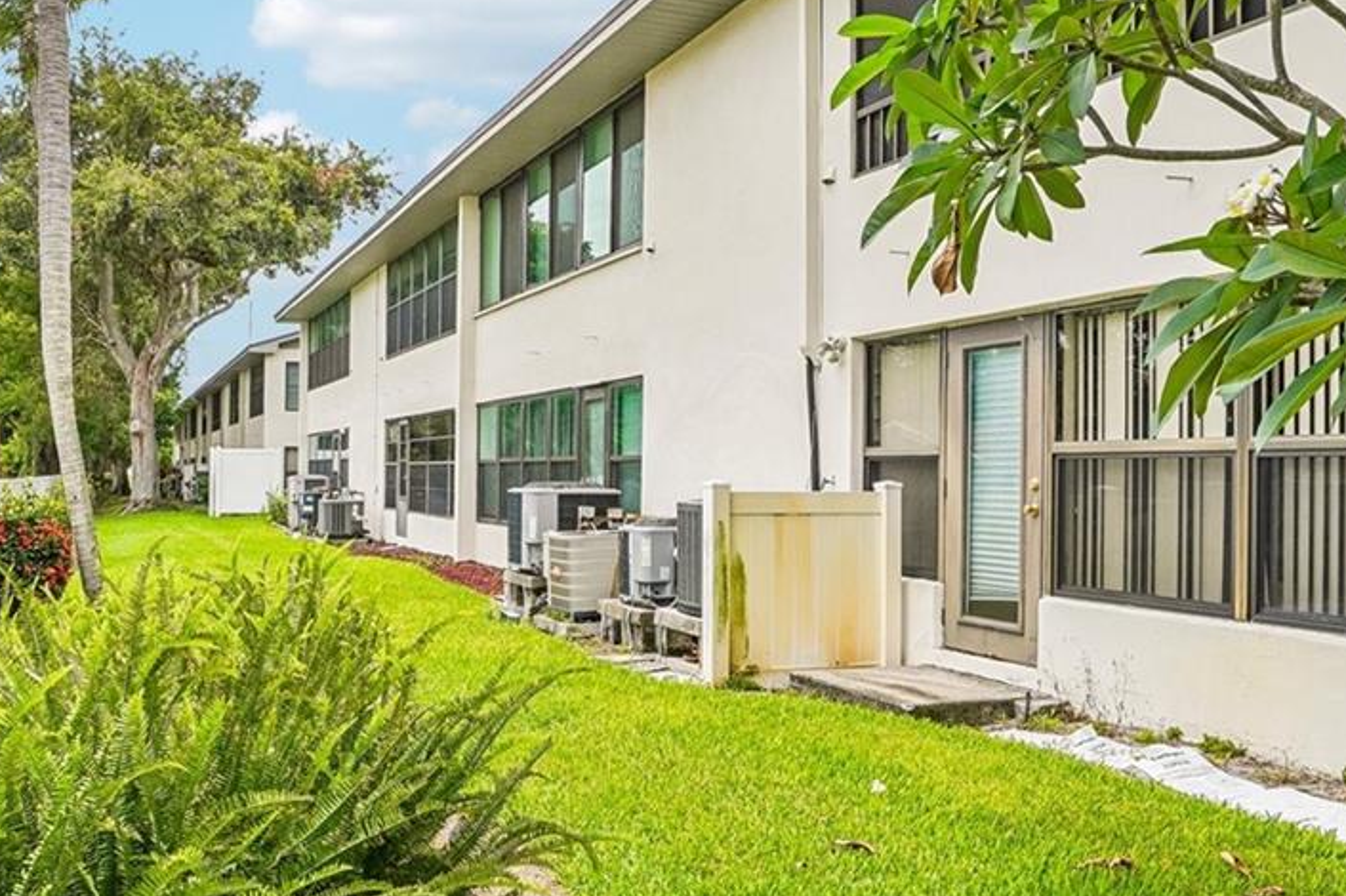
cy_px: 484
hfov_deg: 55.3
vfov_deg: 38.8
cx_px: 520
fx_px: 1271
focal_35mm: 34
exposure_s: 1/200
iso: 100
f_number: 8
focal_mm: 10
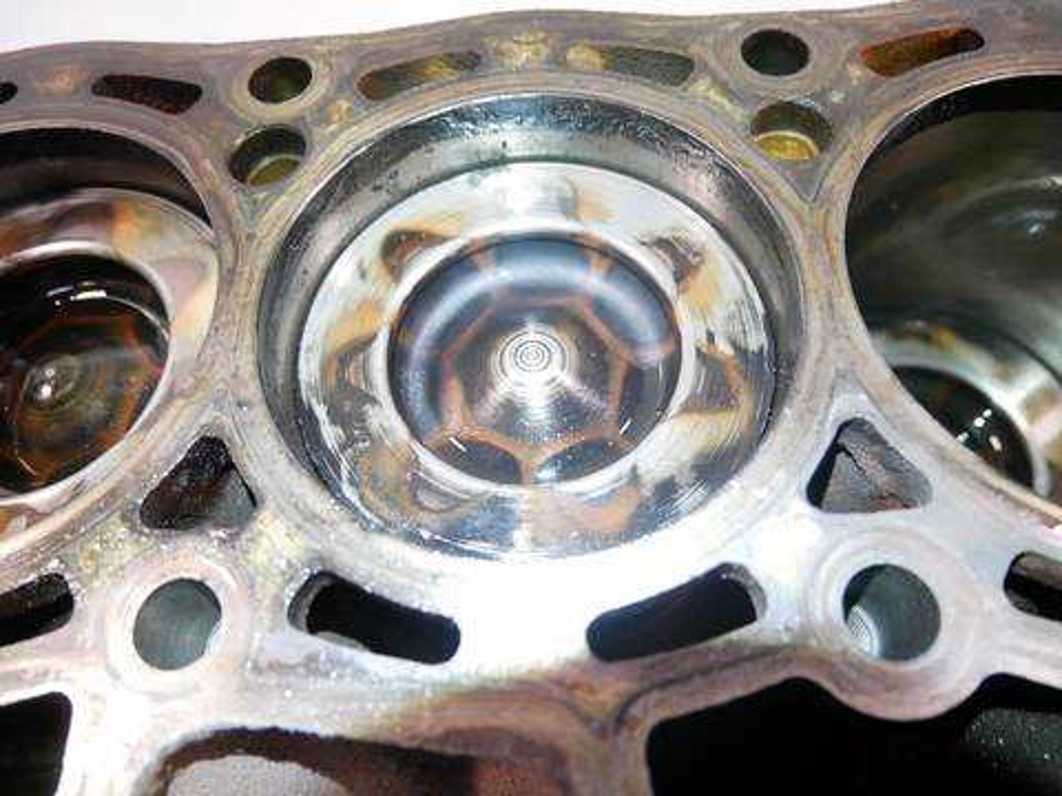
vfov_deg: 56.8
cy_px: 398
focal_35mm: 24
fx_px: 736
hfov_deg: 71.6
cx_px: 531
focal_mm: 12
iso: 1250
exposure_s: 1/60
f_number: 3.5
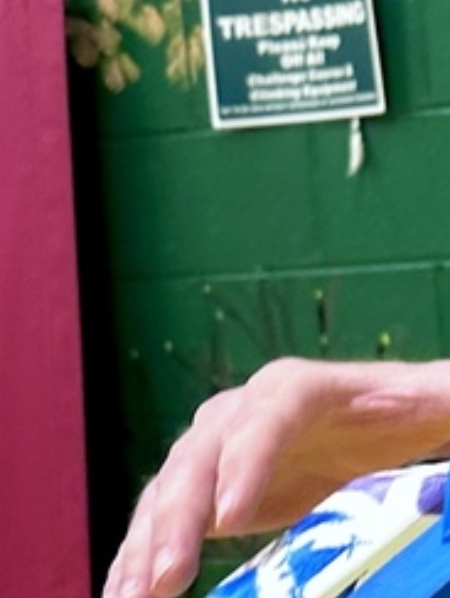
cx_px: 766
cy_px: 180
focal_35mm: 101
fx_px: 1746
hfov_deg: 13.4
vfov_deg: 19.3
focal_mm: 6.86
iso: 160
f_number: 1.78
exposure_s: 1/60
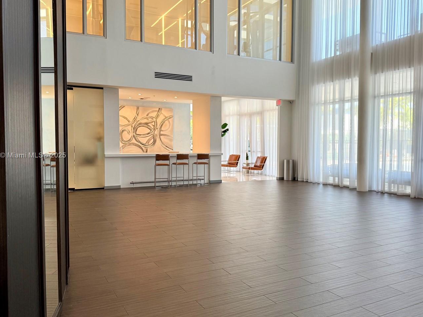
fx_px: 367
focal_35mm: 30
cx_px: 225
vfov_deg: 46.8
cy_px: 156
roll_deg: -0.2
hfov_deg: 59.9
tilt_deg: -2.4
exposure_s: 1/132
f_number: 1.78
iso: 100
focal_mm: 6.76
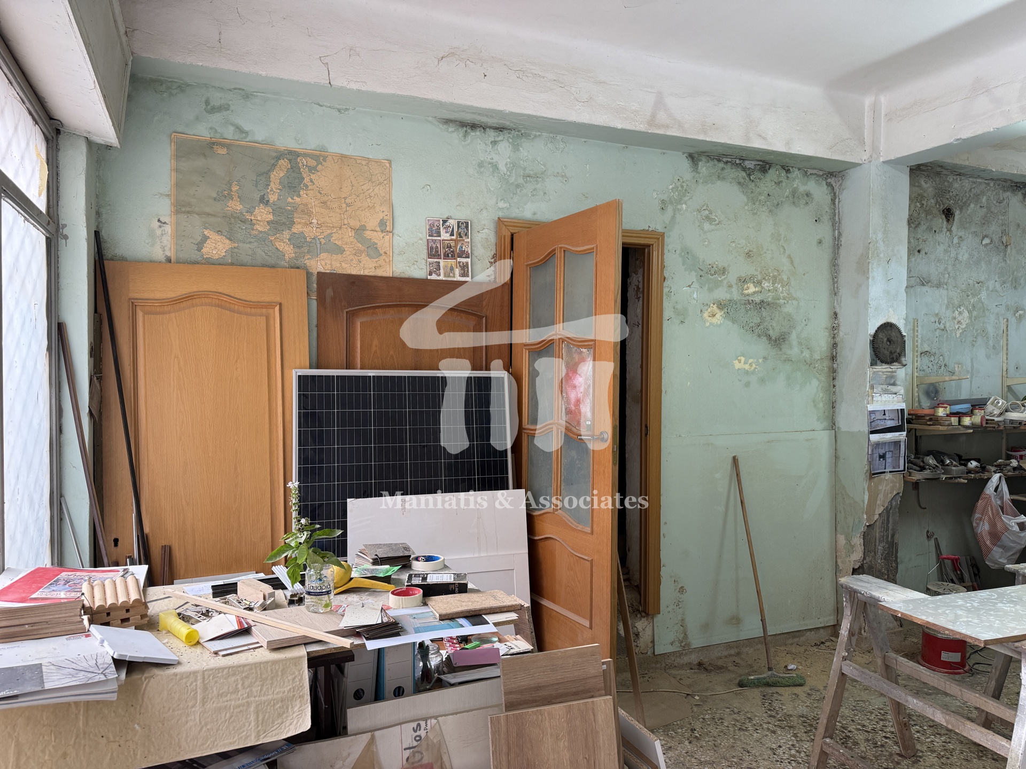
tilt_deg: -0.7
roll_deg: -0.4
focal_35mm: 24
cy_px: 384
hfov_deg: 71.6
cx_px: 513
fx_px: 711
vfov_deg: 56.8
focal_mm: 6.76
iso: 200
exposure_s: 1/100
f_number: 1.78
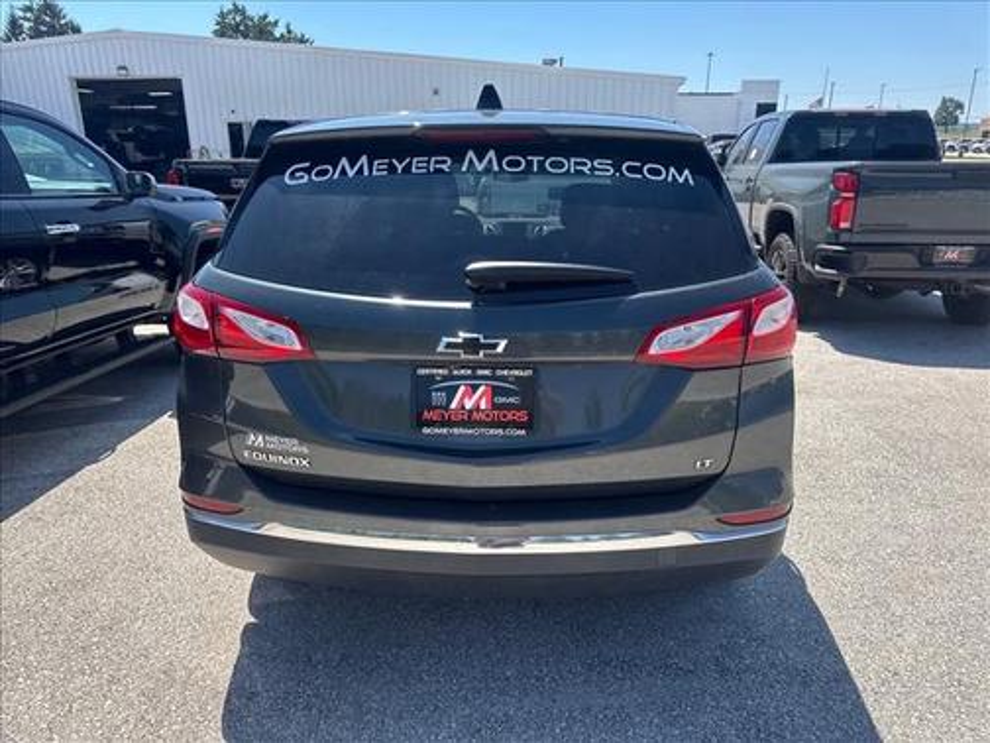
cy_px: 372
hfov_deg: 71.6
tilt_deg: -21.3
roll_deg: -1.6
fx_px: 686
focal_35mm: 24
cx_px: 495
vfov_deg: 56.8
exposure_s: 1/3247
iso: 80
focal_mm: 6.76
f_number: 1.78
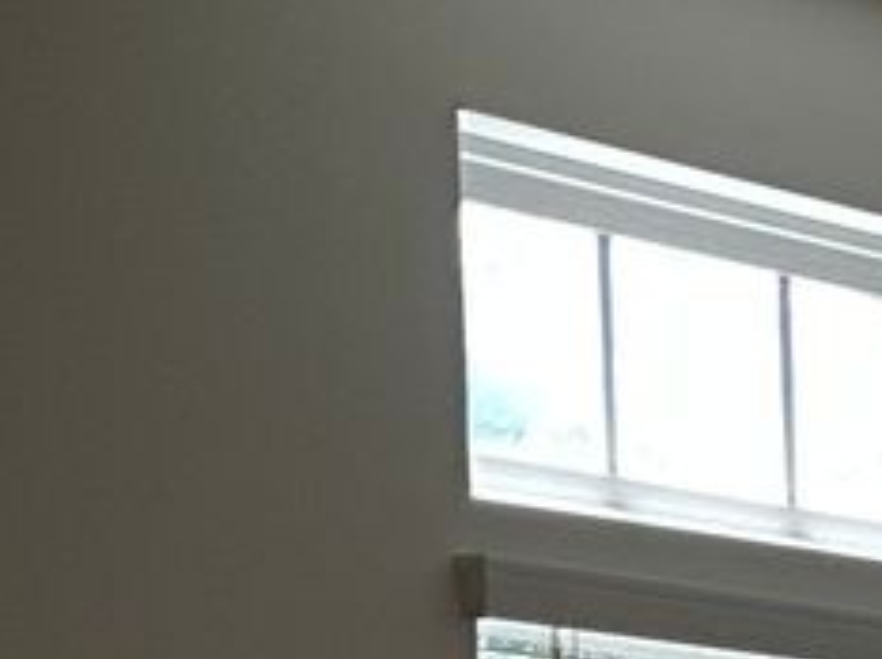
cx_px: 2559
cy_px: 1702
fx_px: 4757
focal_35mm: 187
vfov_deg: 7.3
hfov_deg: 8.9
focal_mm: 3
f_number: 1.8
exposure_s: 1/122
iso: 64
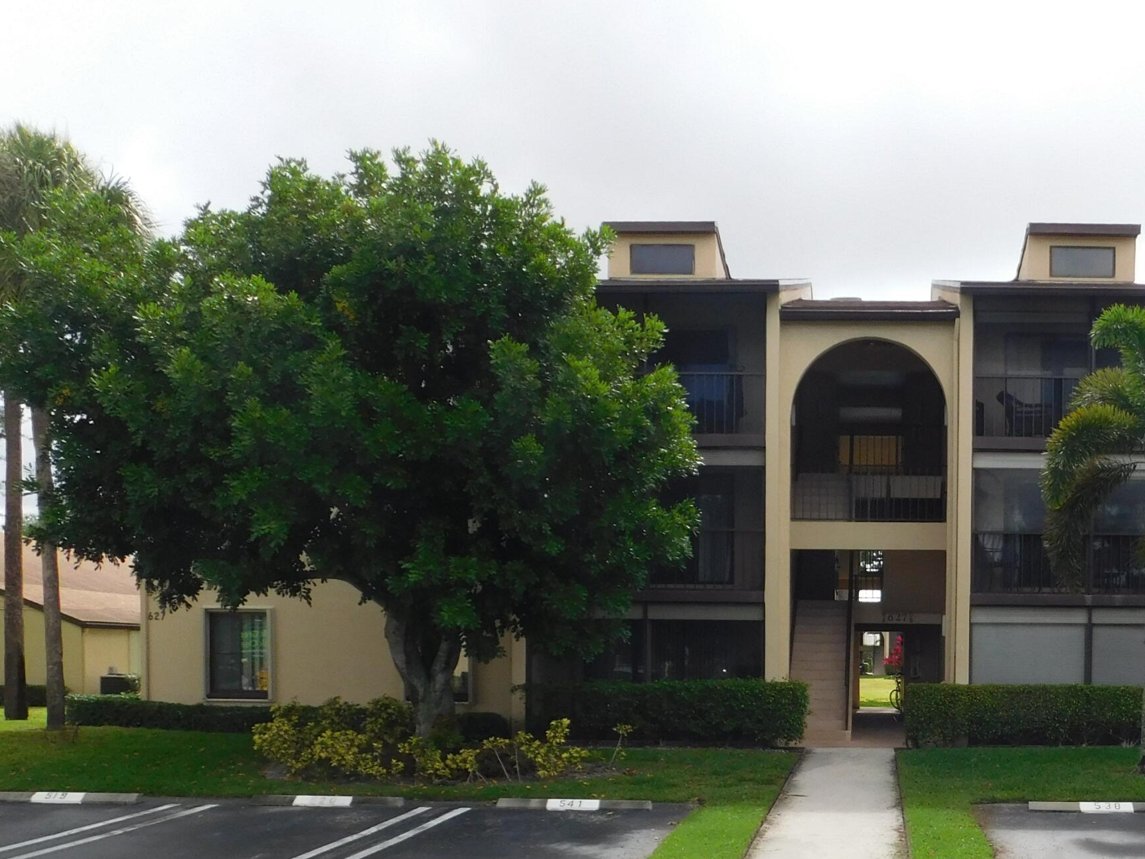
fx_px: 1323
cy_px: 733
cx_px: 866
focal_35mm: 40
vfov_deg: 34.4
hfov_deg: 45.1
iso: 125
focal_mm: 4
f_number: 3
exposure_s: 1/800
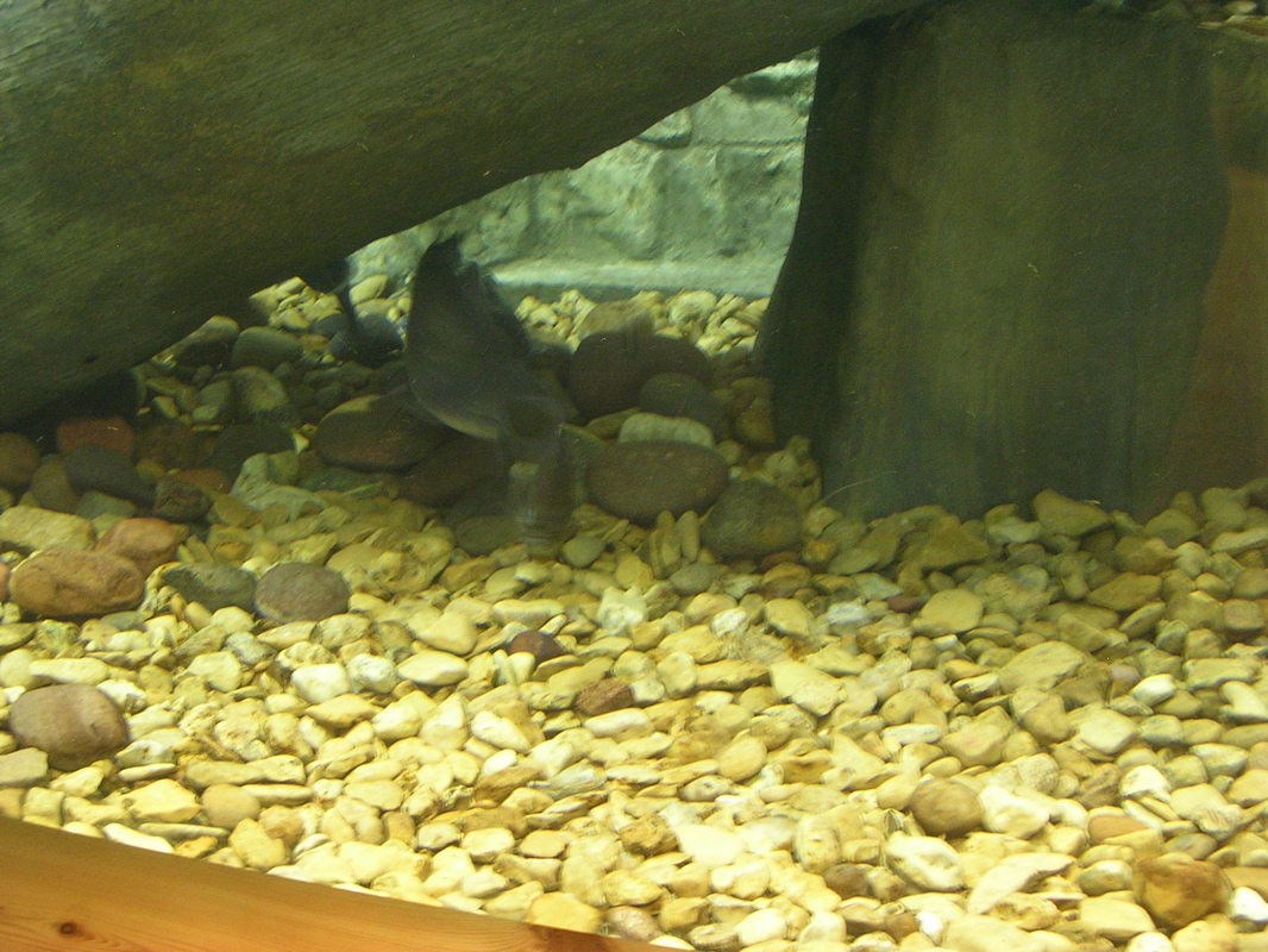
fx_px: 1392
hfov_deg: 49.0
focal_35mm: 38
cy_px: 476
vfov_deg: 37.7
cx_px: 634
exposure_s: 1/3
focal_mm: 5.8
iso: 100
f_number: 2.8
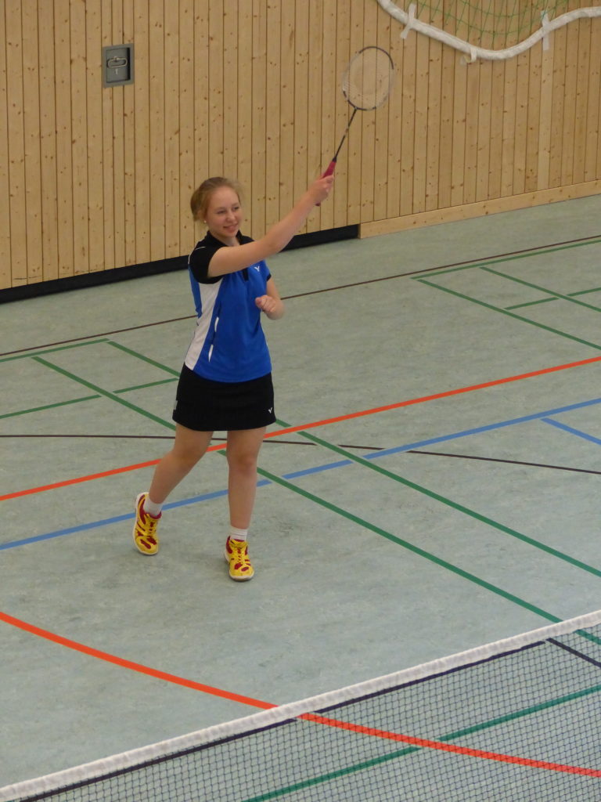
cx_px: 300
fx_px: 2593
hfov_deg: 13.2
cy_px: 401
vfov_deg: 17.6
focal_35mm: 112
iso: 800
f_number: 2.8
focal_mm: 20.1
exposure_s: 1/250
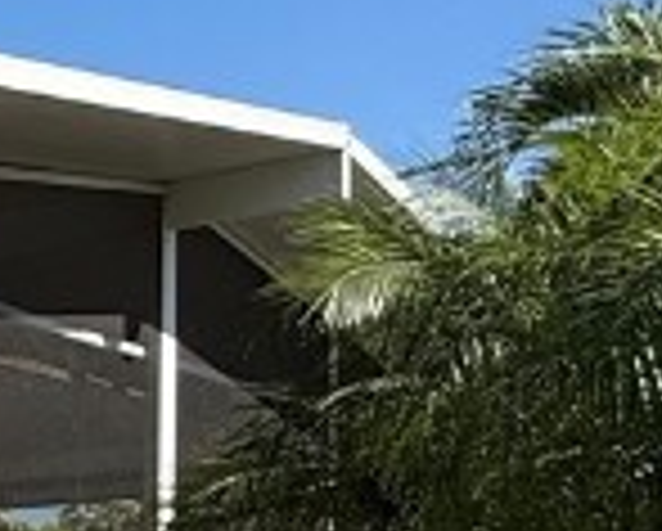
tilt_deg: +0.7
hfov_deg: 15.9
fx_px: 1864
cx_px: -648
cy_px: 720
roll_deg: +0.2
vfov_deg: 15.3
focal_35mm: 95
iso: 64
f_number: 2.2
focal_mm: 2.22
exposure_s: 1/1656
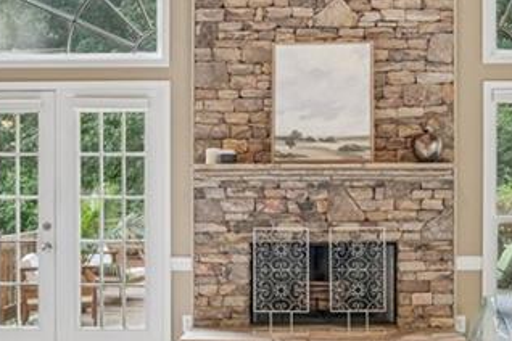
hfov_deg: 43.4
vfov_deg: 29.9
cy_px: 184
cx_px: 311
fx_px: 640
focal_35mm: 45
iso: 320
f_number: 8
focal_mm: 14
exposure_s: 1/10
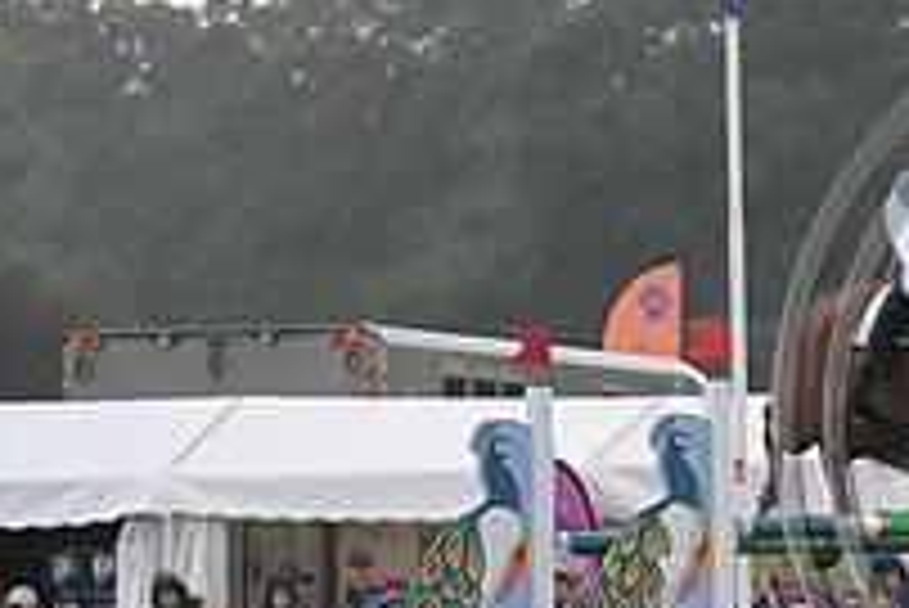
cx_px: 1188
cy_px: 358
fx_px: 14503
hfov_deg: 3.6
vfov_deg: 2.4
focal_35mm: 574
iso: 2000
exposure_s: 1/1250
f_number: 4.5
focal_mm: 200
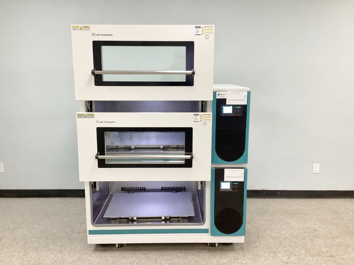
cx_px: 177
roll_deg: -0.7
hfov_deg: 58.4
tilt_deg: -12.5
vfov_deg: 45.4
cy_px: 132
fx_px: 317
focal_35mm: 31
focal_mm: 3.3
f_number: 2.4
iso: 160
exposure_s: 1/60
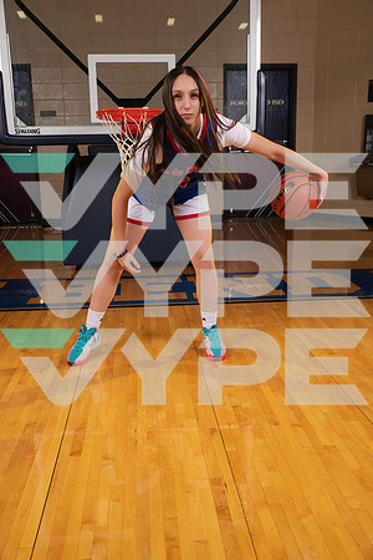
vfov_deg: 50.7
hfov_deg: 35.1
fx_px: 591
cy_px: 280
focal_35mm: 38
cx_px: 186
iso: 320
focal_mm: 38
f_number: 7.1
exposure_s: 1/320
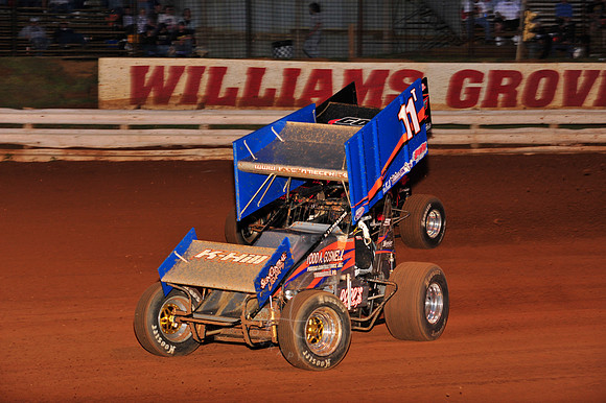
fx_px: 1766
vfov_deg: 13.0
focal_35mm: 105
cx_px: 303
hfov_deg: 19.5
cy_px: 202
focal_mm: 105
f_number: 5.6
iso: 1000
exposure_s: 1/320
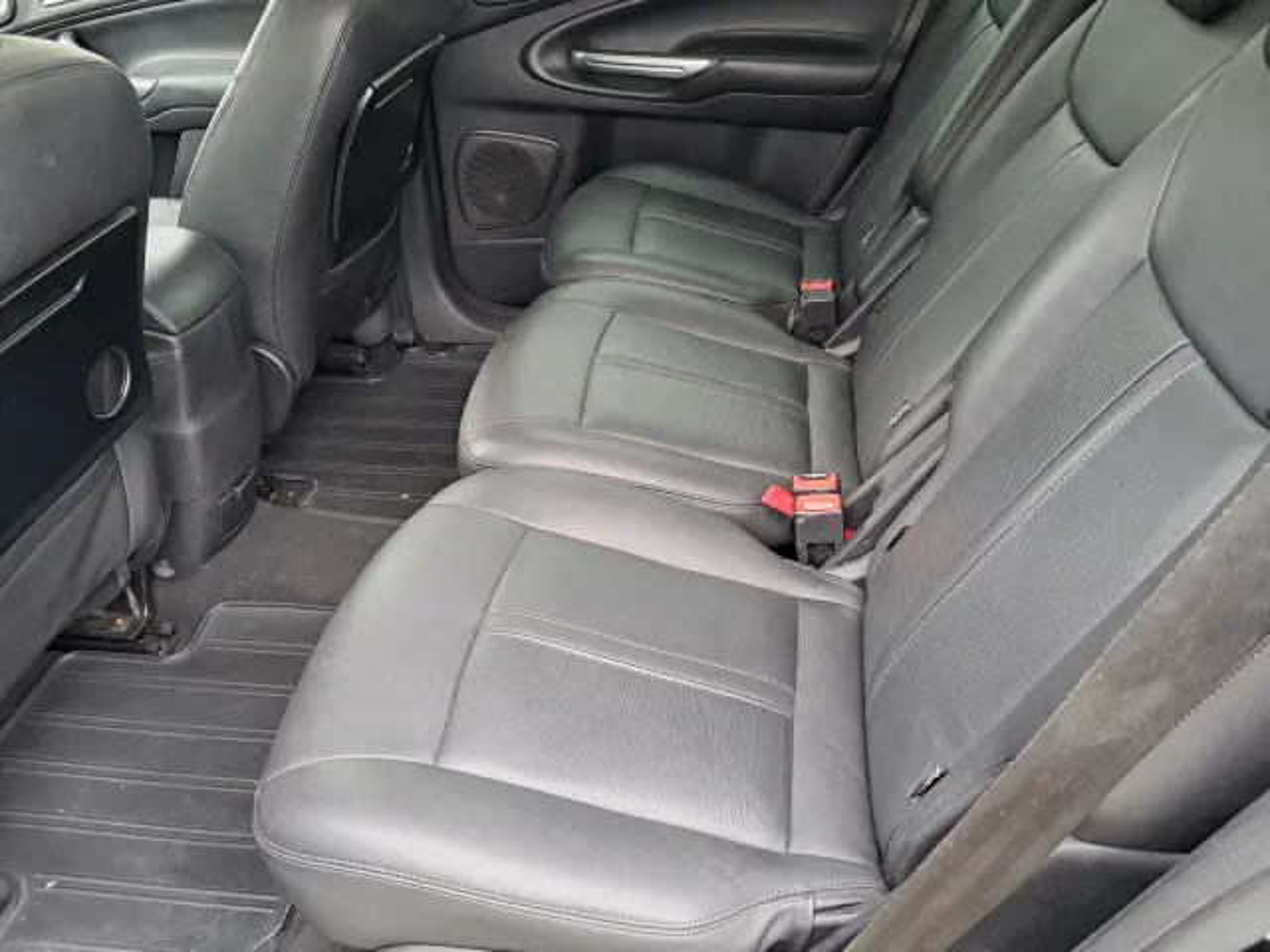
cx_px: 635
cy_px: 476
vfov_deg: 51.4
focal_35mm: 27
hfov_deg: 65.3
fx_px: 991
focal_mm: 4
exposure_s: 1/50
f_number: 1.8
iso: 400
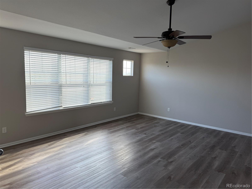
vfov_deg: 56.8
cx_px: 126
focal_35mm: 24
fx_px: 175
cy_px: 94
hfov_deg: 71.6
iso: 80
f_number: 1.78
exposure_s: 1/169
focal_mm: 6.76
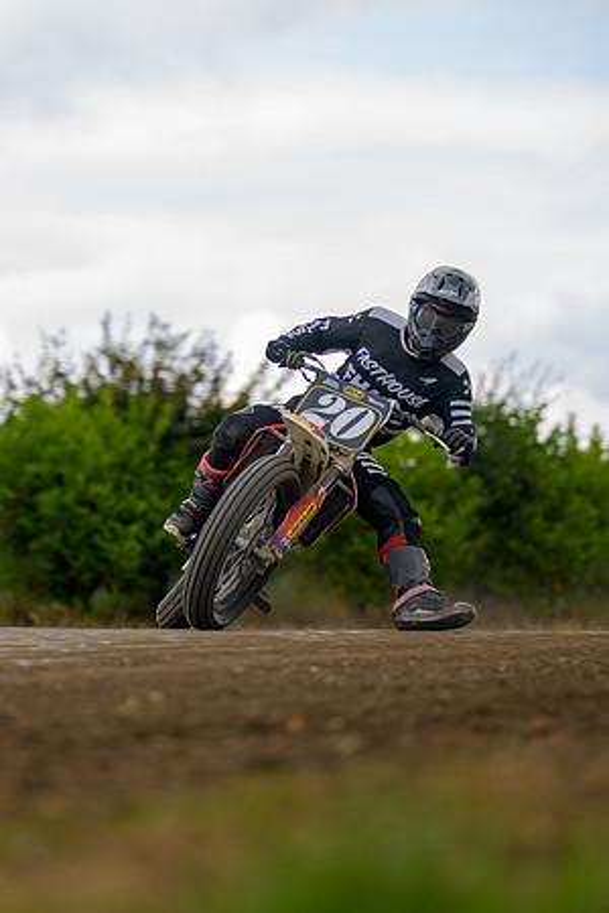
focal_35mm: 198
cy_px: 454
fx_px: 5021
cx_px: 200
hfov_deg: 6.9
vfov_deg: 10.4
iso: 64
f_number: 2.8
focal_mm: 130
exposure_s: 1/400
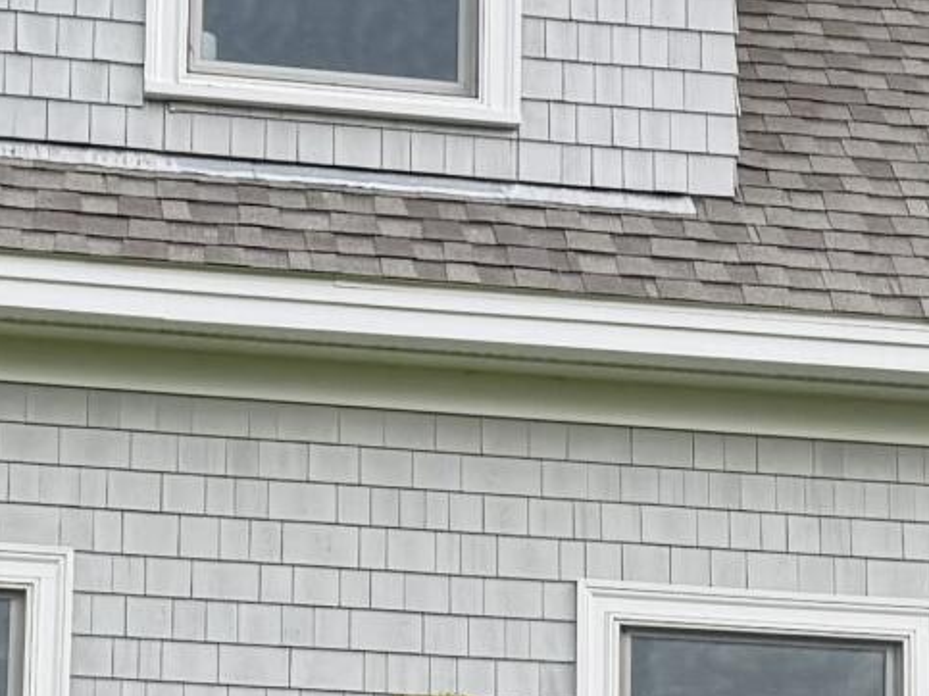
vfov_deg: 9.8
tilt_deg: +8.3
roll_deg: -1.0
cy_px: 929
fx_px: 3998
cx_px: 569
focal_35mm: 149
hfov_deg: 13.2
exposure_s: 1/992
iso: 100
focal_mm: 6.76
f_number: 1.78
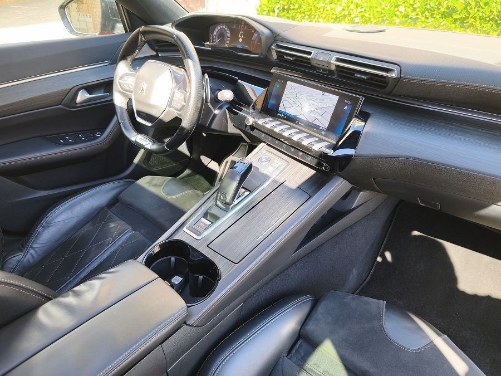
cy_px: 188
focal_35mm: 23
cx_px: 250
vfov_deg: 58.9
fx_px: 333
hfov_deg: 73.9
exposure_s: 1/109
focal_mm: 5.35
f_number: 1.7
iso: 50
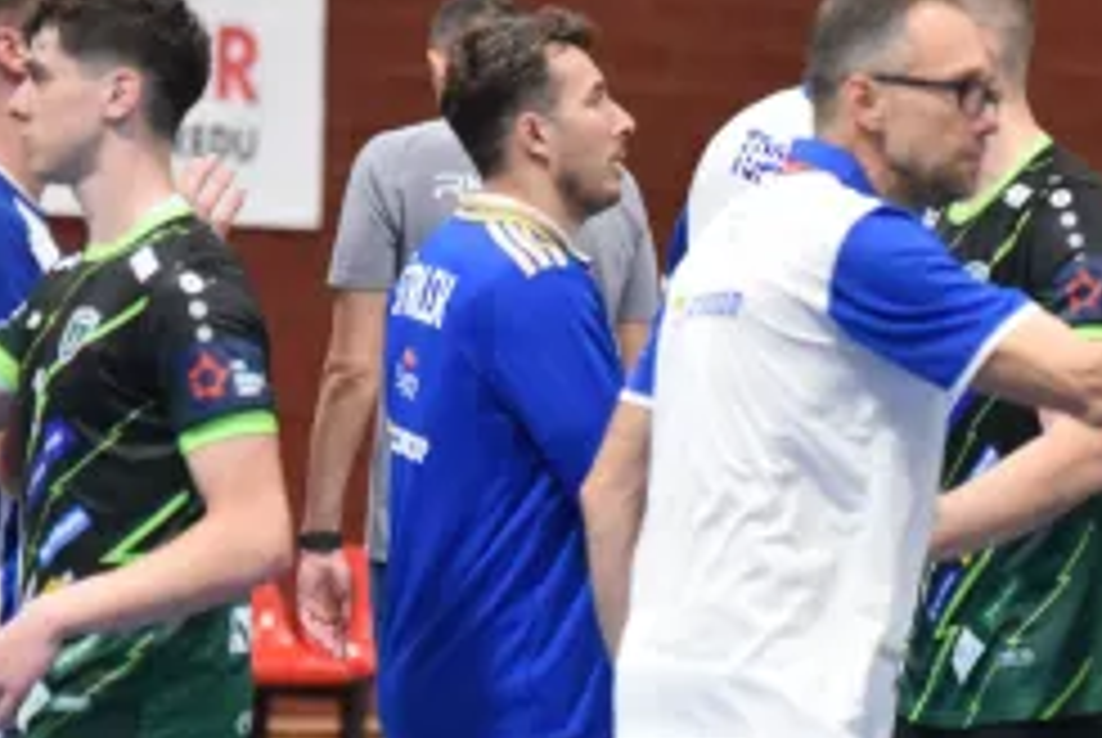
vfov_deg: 4.0
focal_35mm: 341
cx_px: 936
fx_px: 10451
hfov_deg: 6.0
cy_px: 634
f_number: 2.8
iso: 4000
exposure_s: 1/1600
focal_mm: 135
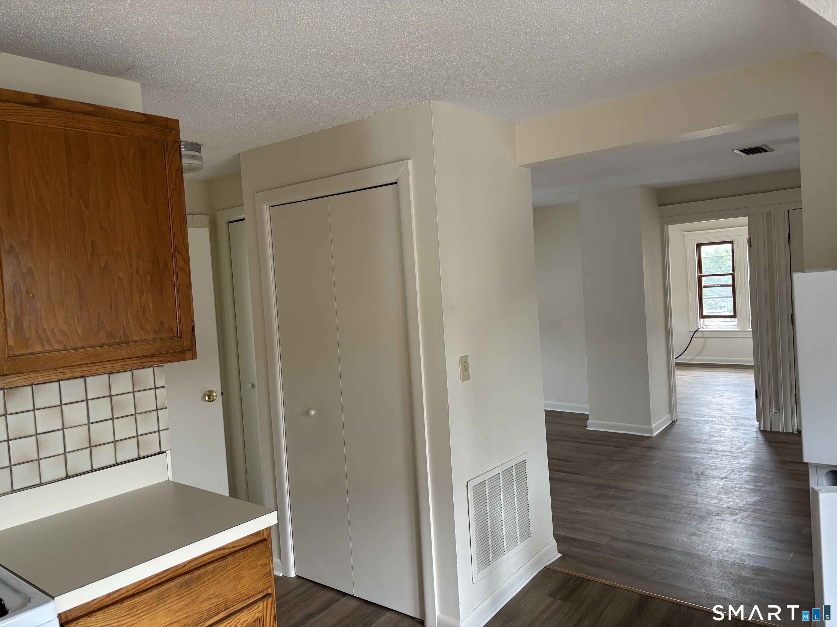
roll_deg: +3.8
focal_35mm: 26
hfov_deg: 67.3
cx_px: 418
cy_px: 314
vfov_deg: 53.1
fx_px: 629
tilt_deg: -2.4
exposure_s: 1/68
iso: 125
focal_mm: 5.96
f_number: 1.6
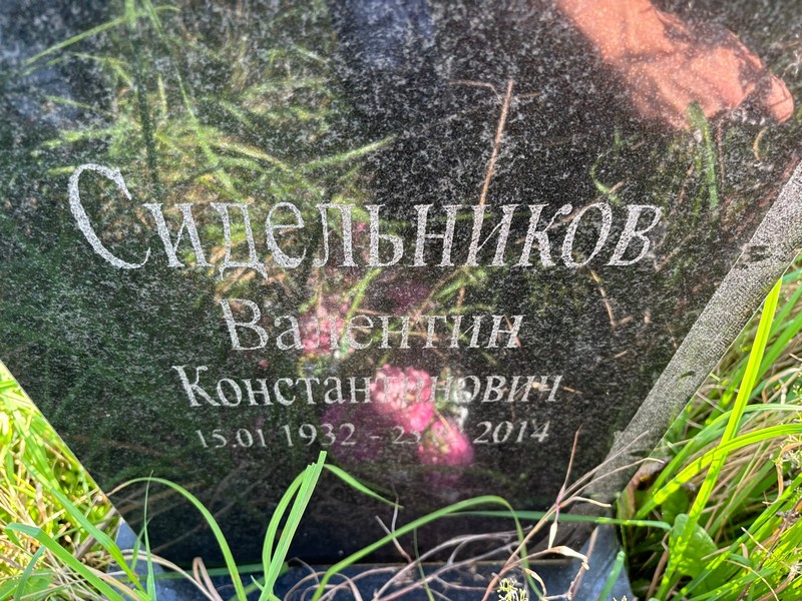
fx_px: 602
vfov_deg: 53.1
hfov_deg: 67.3
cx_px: 401
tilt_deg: -47.7
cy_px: 300
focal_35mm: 26
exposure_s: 1/101
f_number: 1.6
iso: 64
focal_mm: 5.96
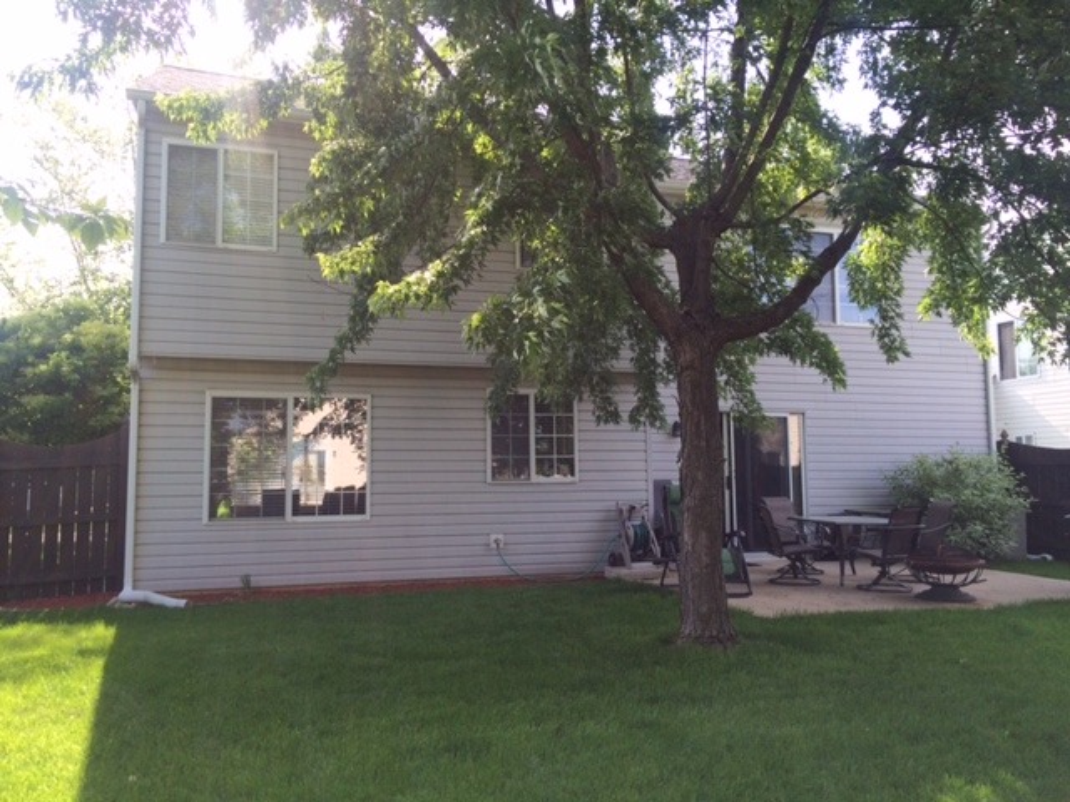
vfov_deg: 48.2
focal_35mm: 29
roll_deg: +0.9
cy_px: 401
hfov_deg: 61.7
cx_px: 535
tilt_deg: +5.0
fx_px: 896
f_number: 2.2
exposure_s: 1/446
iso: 32
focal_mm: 4.15
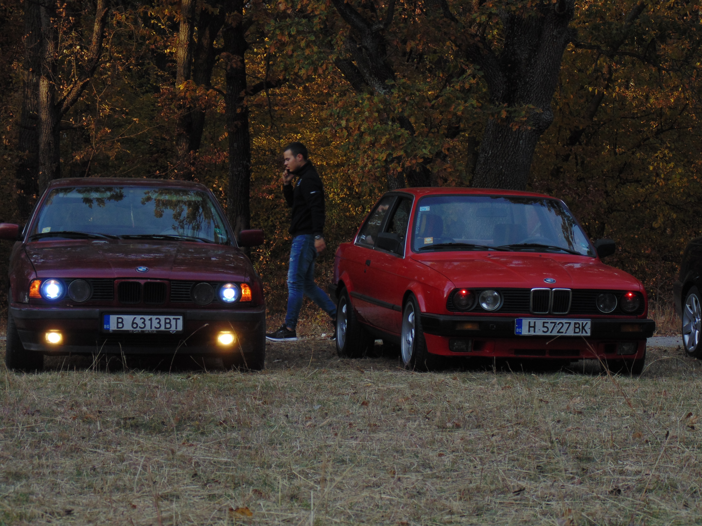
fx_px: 2413
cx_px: 351
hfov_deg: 16.6
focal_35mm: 119
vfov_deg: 12.5
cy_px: 263
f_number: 4.8
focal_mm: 21.3
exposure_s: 1/100
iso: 80
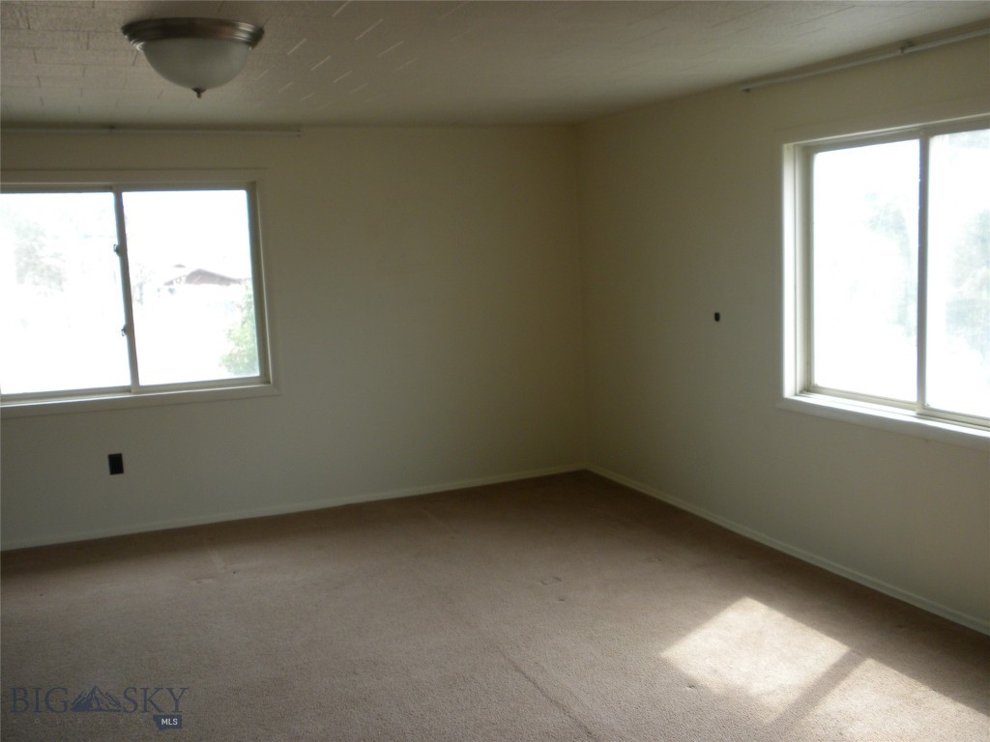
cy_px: 371
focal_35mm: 37
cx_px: 495
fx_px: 1058
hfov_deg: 50.1
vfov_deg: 38.7
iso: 87
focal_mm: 6.6
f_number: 3.5
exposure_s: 1/56.7
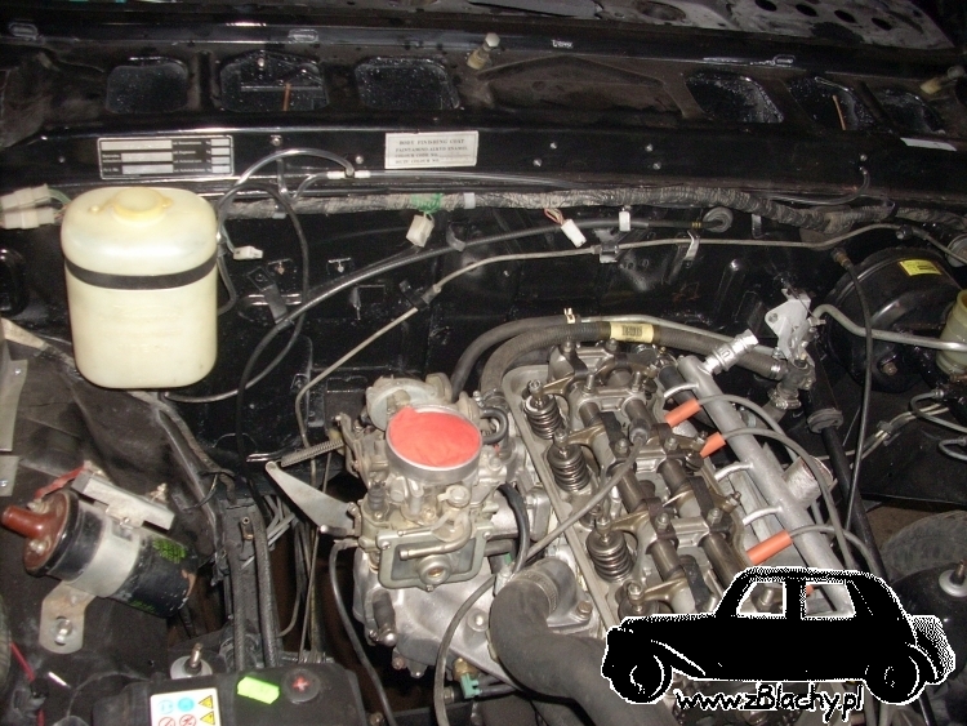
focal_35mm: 37
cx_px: 484
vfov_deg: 38.7
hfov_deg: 50.1
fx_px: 1034
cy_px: 363
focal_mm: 6.2
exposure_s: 1/60
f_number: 2.8
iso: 200
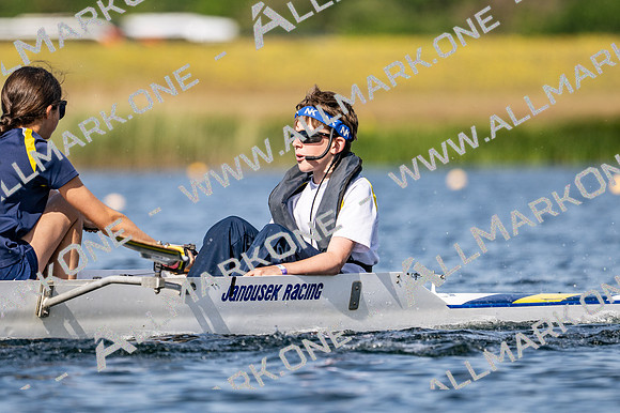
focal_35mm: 600
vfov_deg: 2.3
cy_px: 206
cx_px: 310
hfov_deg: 3.4
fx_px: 10327
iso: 160
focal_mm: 400
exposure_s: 1/2500
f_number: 4.5
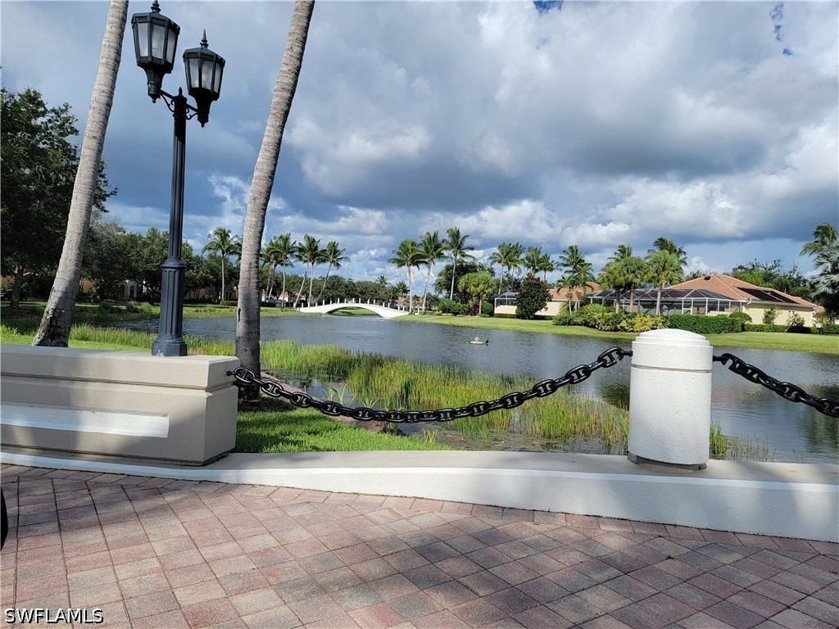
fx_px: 582
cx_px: 420
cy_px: 314
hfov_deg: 71.6
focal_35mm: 24
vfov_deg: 56.8
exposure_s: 1/1465
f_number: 1.8
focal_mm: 6.7
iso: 16
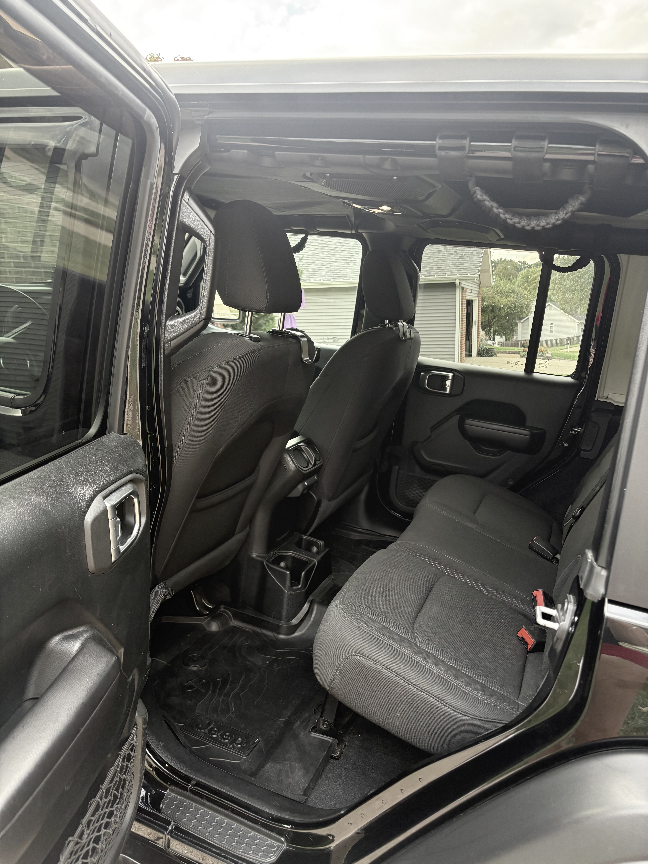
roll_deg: +0.8
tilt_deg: -10.0
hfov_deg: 53.1
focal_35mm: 26
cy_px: 432
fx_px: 649
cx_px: 324
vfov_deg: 67.3
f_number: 1.6
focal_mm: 5.96
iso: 125
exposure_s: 1/79
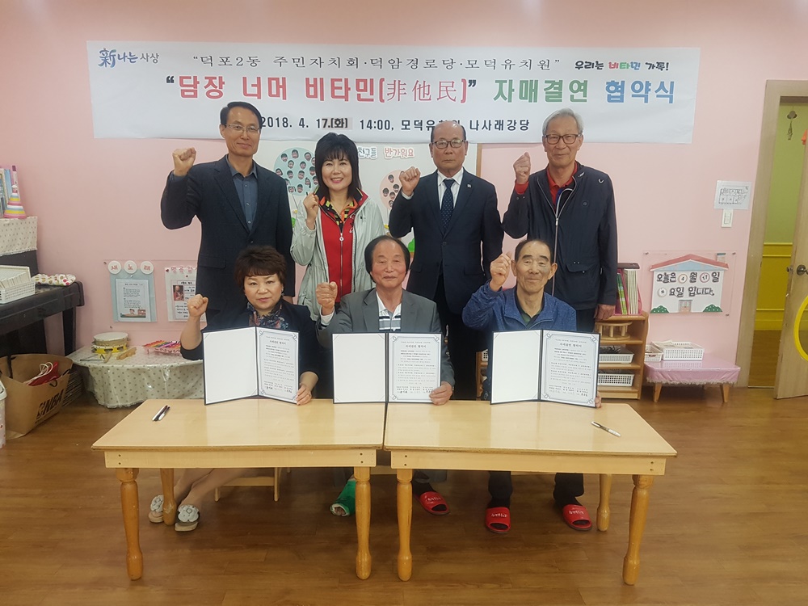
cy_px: 303
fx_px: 607
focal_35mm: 26
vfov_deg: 53.1
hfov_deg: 67.3
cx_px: 404
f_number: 1.7
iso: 160
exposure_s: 1/60
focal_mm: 4.2
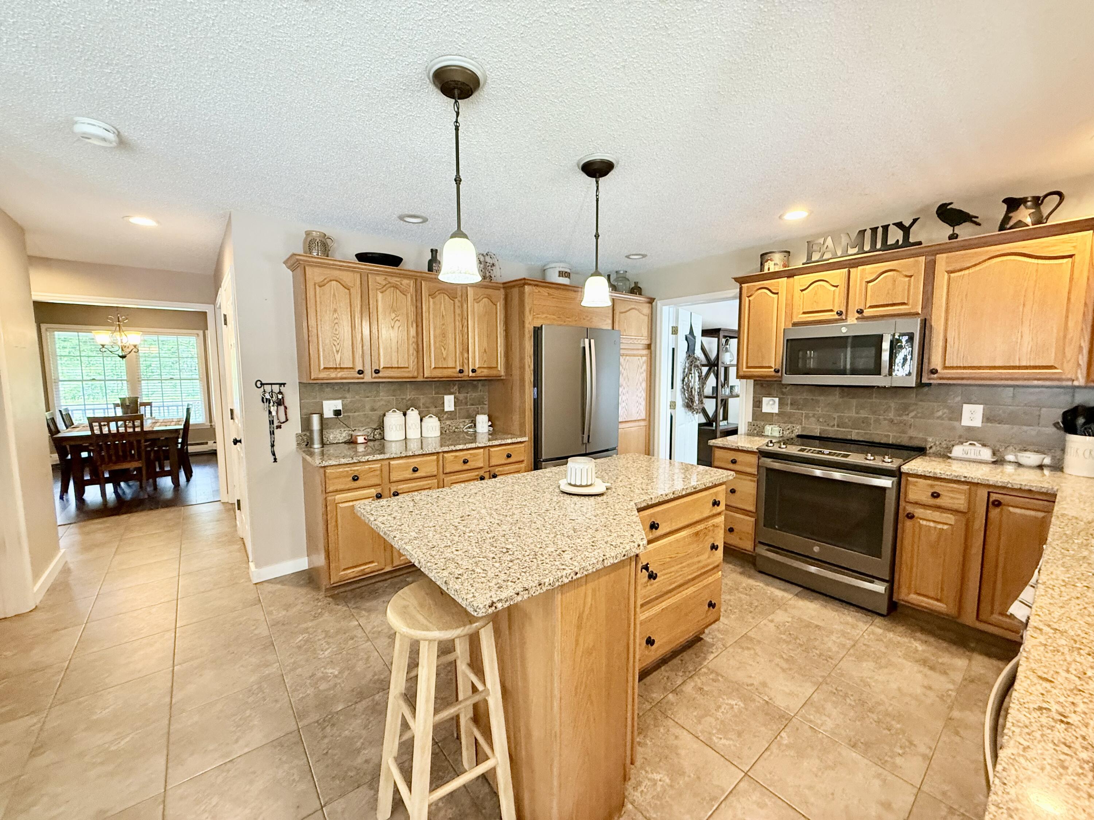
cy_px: 410
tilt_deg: -6.7
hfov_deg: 102.1
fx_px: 442
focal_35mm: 14
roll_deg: -0.5
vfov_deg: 85.7
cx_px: 547
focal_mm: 2.22
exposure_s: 1/60
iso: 400
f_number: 2.2
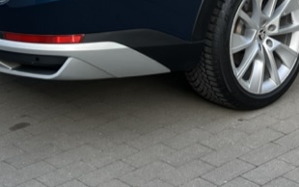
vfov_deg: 13.8
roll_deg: +0.7
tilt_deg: -9.7
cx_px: 209
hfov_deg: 22.7
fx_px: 742
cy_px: -60
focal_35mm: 91
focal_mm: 5.1
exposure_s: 1/258
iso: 40
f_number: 1.6
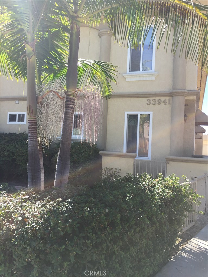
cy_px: 138
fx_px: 232
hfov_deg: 48.2
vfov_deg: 61.7
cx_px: 104
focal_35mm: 29
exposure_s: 1/682
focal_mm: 4.15
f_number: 2.2
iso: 32
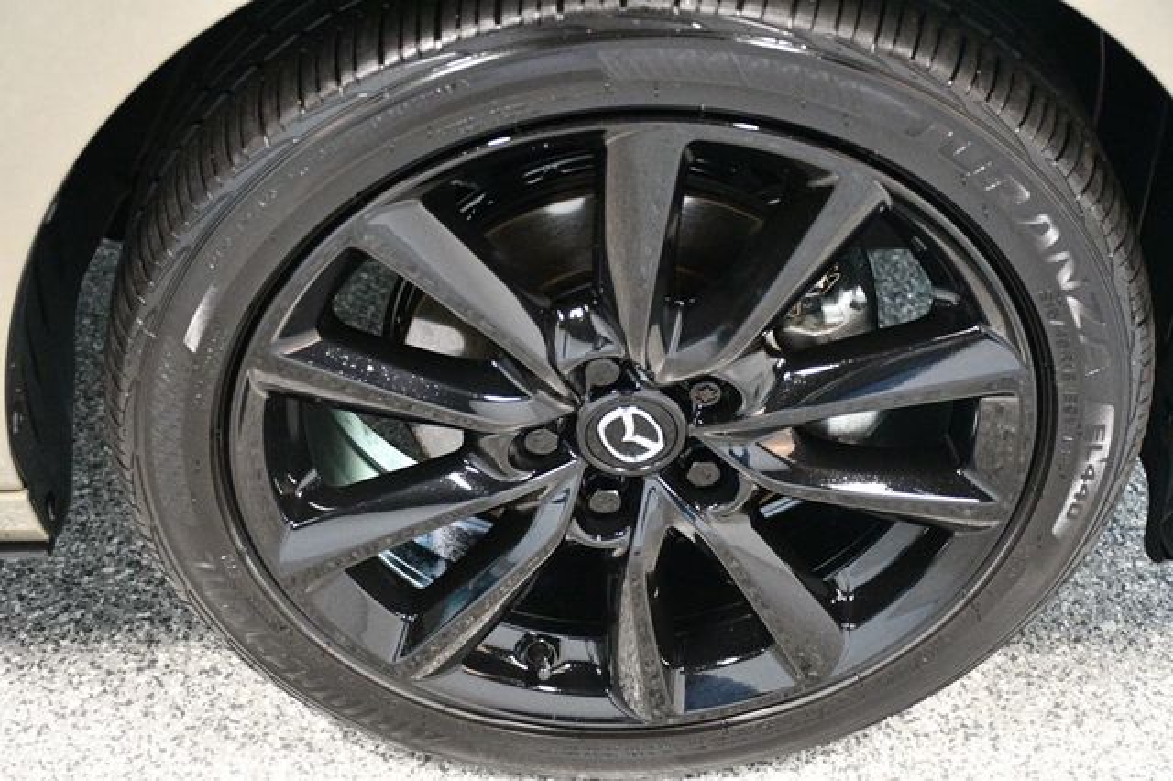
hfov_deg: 31.9
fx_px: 2052
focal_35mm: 63
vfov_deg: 21.5
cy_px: 390
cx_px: 586
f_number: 4.5
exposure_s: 1/60
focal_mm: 42
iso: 9000
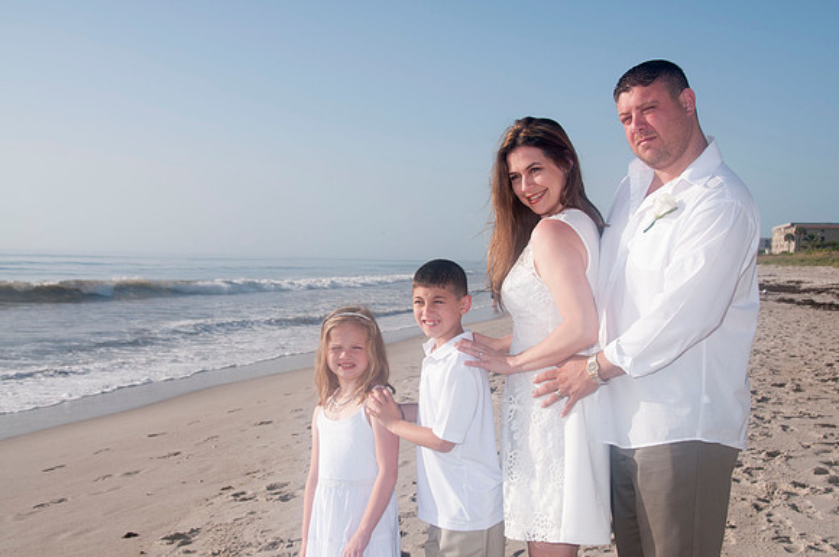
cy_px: 278
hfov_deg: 41.2
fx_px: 1117
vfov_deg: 28.0
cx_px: 420
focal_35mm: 48
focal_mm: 32
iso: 100
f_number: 10
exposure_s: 1/250
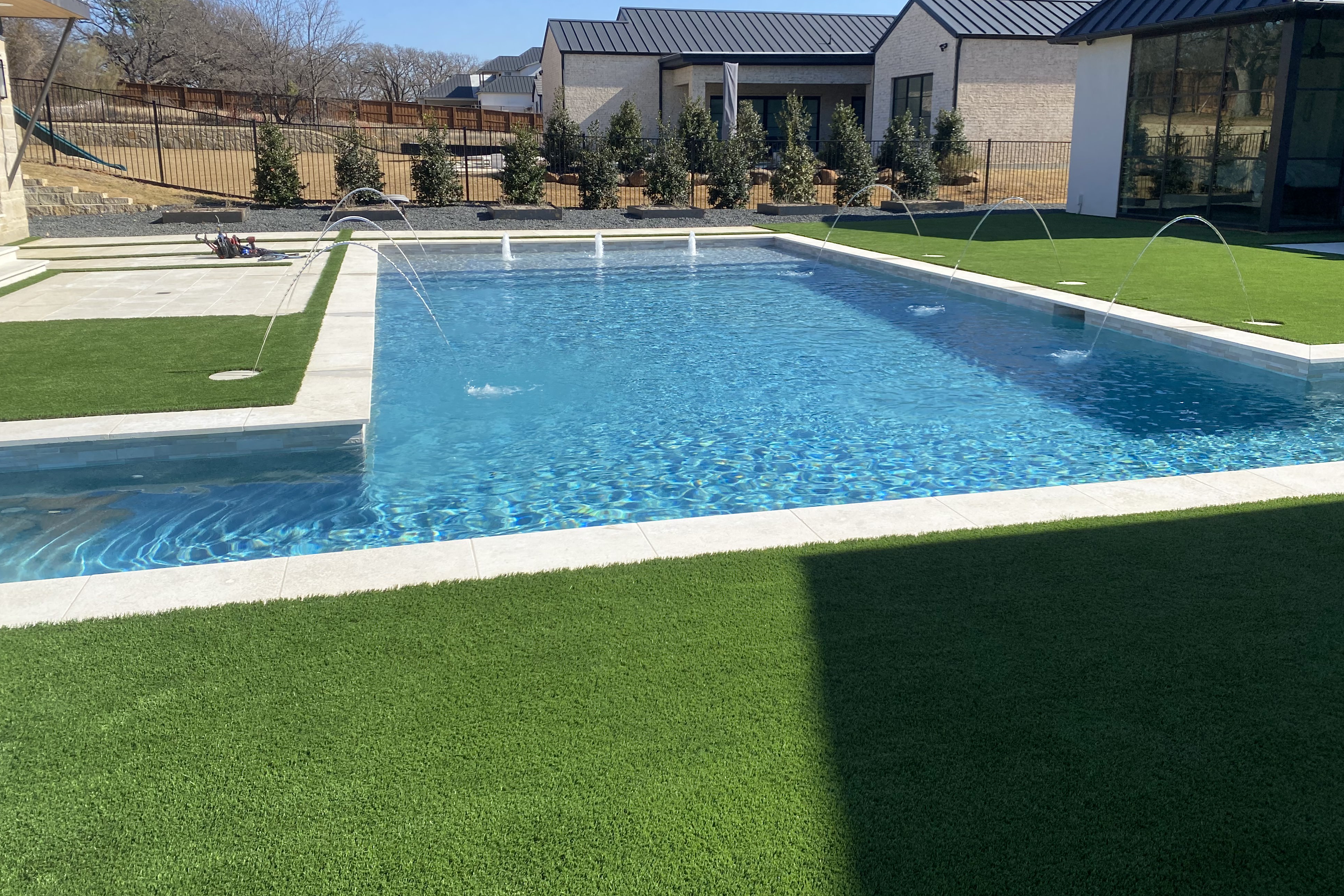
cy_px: 398
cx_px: 660
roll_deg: +0.3
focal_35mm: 28
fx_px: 1045
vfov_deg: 46.3
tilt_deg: -15.2
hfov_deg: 65.5
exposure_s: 1/2817
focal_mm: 4.25
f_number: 1.8
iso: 32
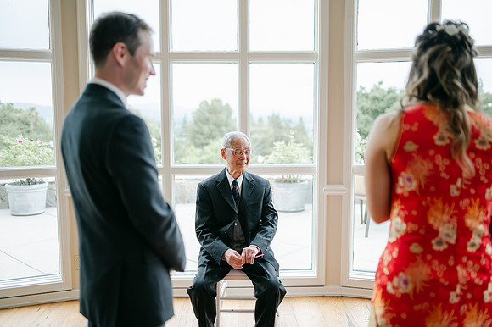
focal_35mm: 35
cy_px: 164
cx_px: 246
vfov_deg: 37.8
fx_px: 478
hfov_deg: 54.5
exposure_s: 1/1000
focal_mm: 35
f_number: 1.4
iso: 100
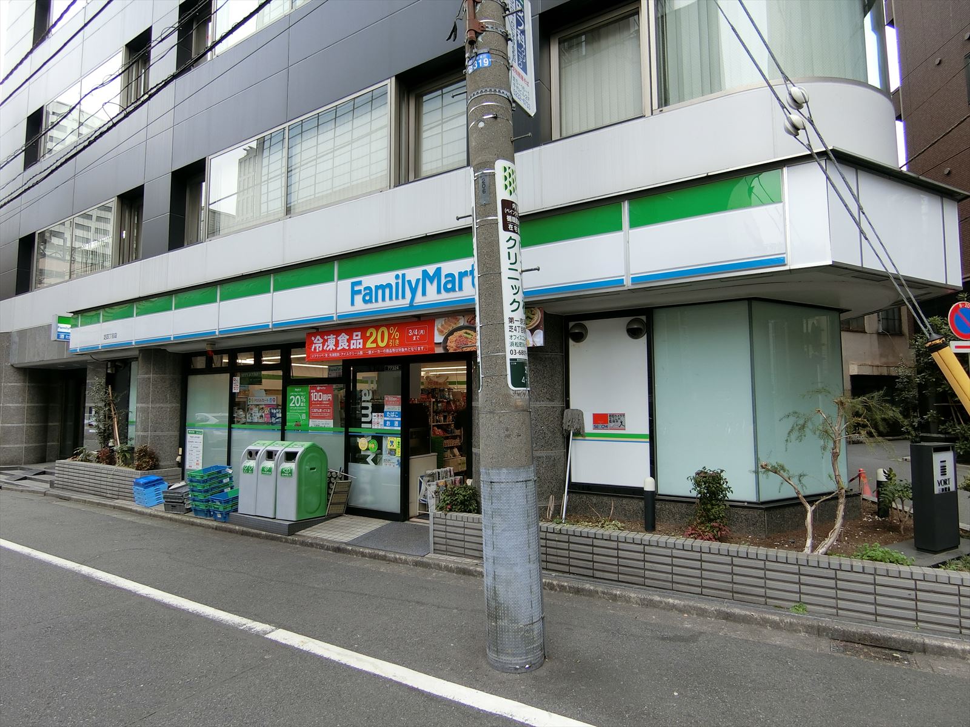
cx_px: 485
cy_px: 364
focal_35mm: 19
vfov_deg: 68.7
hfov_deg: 84.7
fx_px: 532
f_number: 2.7
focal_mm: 4.06
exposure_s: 1/200
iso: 80
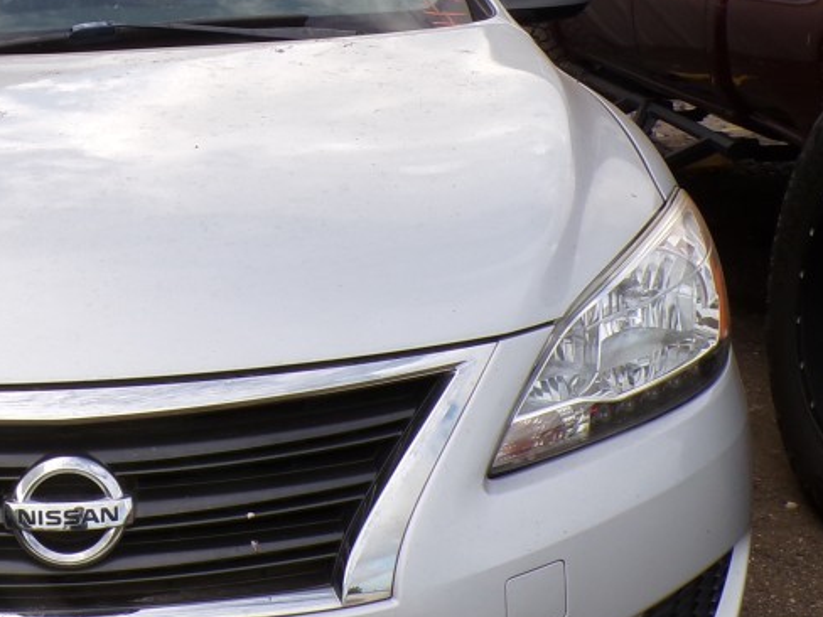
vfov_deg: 23.3
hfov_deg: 29.6
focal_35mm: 63
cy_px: 312
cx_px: 100
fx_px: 1498
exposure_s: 1/180
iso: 100
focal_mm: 4.3
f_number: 5.8
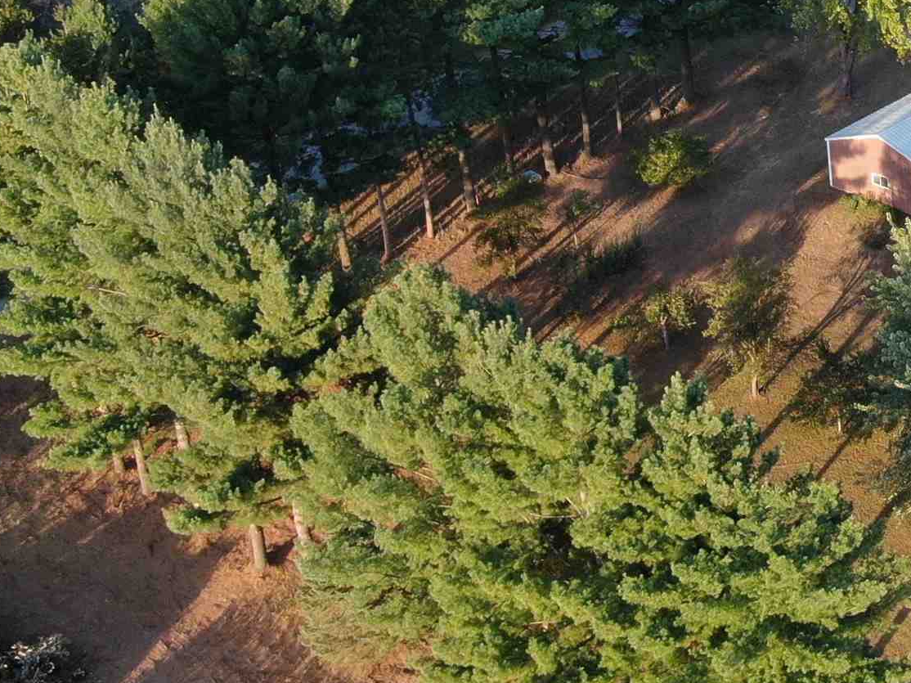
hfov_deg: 22.3
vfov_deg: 18.2
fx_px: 2105
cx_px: 1126
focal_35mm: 80
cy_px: 88
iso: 100
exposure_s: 1/160
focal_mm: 5.11
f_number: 3
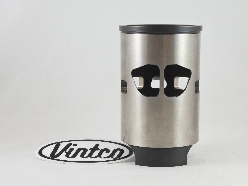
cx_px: 132
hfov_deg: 31.2
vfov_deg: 23.7
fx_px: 444
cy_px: 93
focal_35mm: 62
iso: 560
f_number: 4.8
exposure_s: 1/125
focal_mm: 21.4
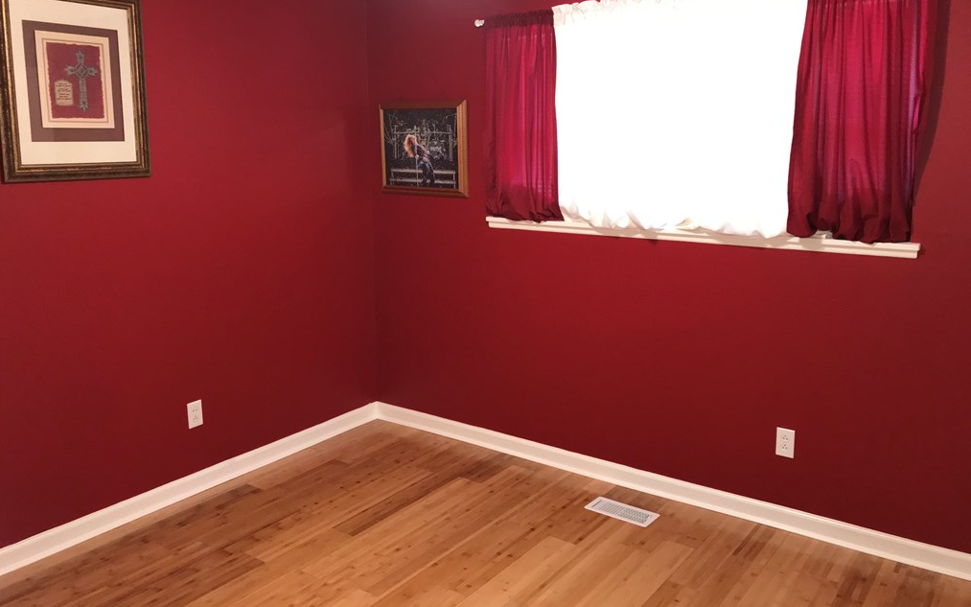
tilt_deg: -9.4
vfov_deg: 41.7
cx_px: 487
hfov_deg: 62.9
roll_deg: +0.5
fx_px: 794
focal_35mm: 30
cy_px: 258
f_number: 1.8
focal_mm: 3.99
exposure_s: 1/30
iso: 125
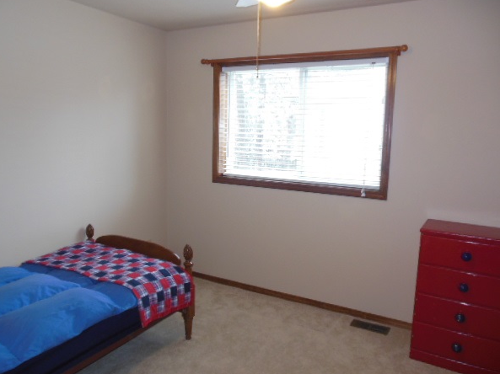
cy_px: 184
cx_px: 245
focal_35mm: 27
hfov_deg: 65.3
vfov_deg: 51.3
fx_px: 390
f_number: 3.2
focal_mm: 4.5
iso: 200
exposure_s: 1/30
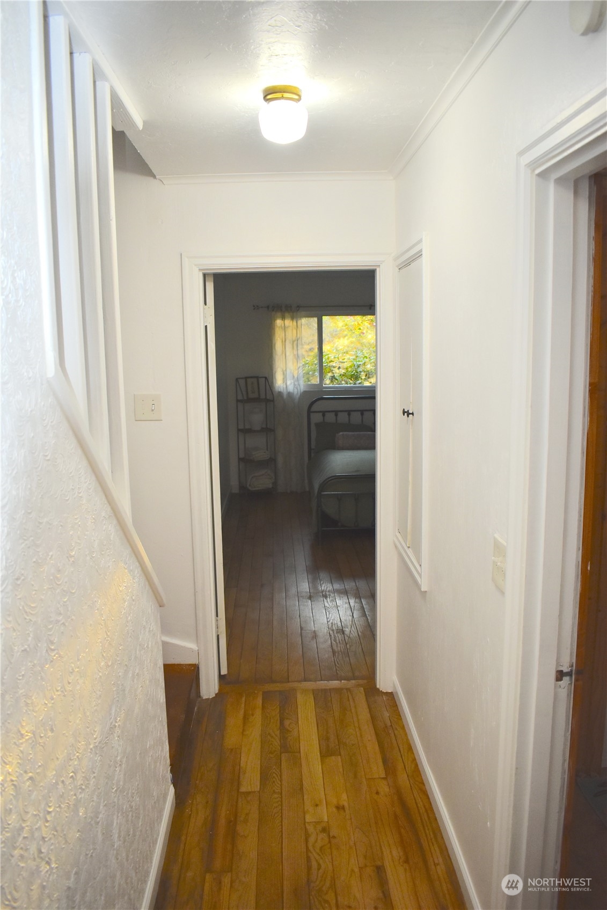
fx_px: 683
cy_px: 455
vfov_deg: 67.4
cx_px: 304
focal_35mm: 27
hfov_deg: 47.9
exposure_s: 1/200
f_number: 3.5
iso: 800
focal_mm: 18
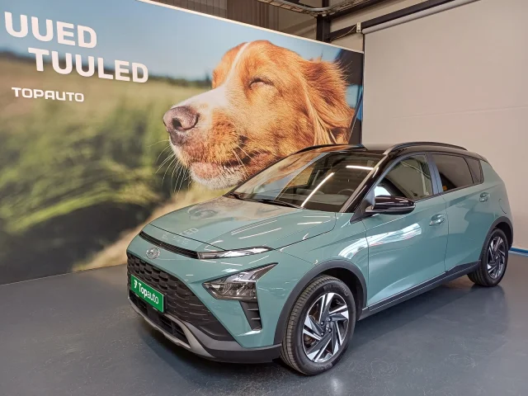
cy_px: 198
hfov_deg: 69.4
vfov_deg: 54.9
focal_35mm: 25
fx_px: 381
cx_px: 264
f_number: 1.8
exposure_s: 1/50
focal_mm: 4.65
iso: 200
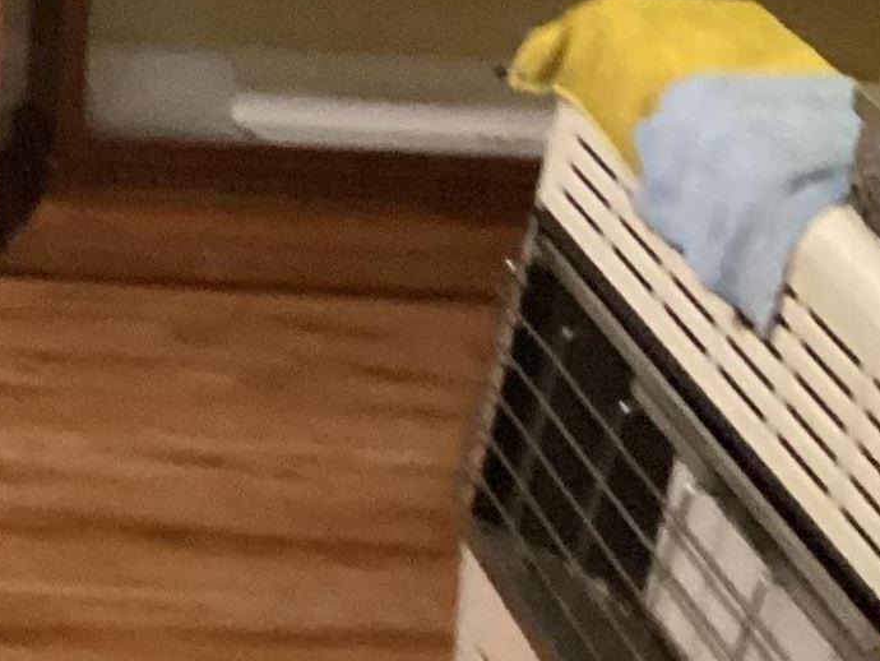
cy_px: -707
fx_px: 3509
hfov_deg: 12.1
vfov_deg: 9.9
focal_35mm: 138
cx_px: -1070
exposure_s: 1/30
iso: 320
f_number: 2.4
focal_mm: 3.3
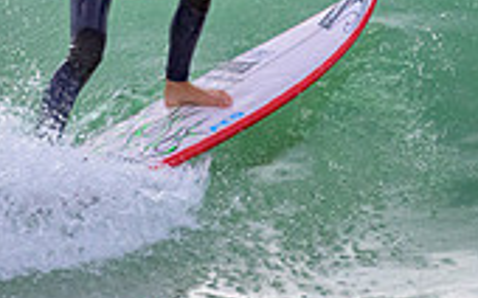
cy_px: -107
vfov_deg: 0.6
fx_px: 27143
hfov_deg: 1.0
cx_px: 107
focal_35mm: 2085
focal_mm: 400
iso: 560
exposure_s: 1/2500
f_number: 5.6
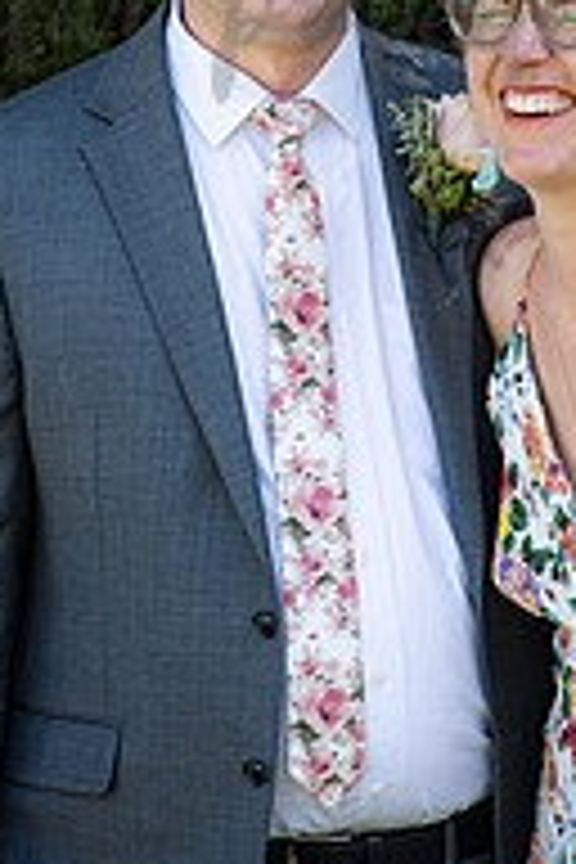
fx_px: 4776
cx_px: 425
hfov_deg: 6.9
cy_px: 0
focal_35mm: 199
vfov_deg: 10.3
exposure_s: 1/200
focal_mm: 85
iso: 200
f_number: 4
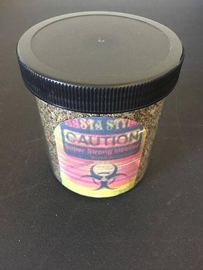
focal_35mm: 29
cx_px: 102
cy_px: 135
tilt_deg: -45.5
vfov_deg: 61.6
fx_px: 227
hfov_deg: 48.3
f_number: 2.2
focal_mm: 4.15
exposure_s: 1/15
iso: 250
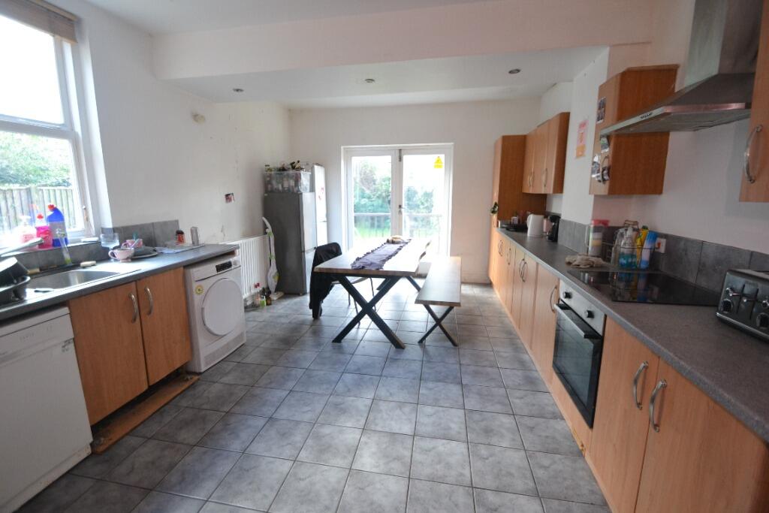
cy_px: 256
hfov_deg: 100.4
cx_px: 384
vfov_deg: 77.3
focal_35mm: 15
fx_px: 320
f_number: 3.5
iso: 1600
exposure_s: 1/60
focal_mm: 10
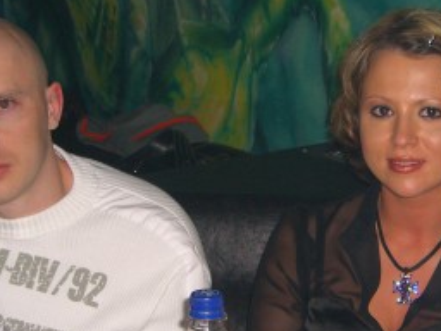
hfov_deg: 18.1
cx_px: 317
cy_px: 245
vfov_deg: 13.7
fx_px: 1376
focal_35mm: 108
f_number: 3.1
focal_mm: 9.5
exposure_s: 1/60
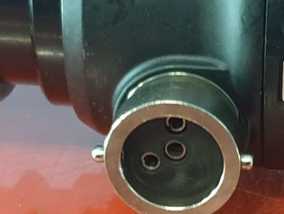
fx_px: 1355
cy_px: 210
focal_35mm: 165
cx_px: 252
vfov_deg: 9.0
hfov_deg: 11.9
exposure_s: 1/20
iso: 320
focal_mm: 4.3
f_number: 1.5
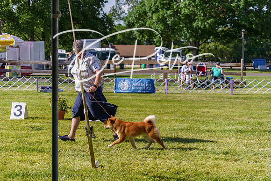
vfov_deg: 19.5
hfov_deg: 28.8
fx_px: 527
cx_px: 136
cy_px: 90
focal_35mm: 70
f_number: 4
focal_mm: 70
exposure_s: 1/1250
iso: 250
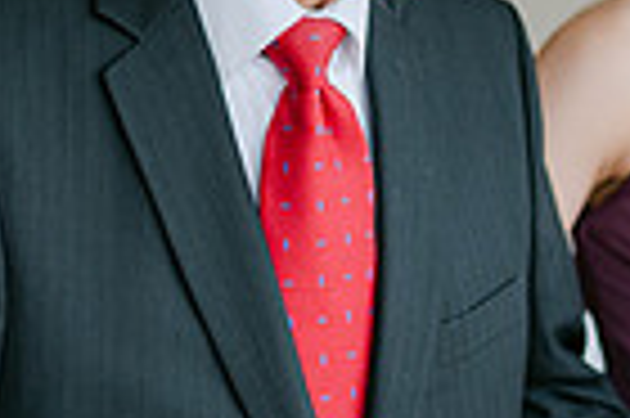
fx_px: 2569
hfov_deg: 14.0
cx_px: 228
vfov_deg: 9.3
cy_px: 270
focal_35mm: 147
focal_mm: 35
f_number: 1.4
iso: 100
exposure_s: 1/1250
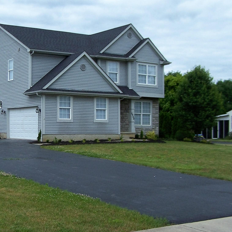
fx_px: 432
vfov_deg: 30.0
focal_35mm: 57
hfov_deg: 29.6
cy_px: 123
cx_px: 59
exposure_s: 1/1500
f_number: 5.6
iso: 80
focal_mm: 6.3
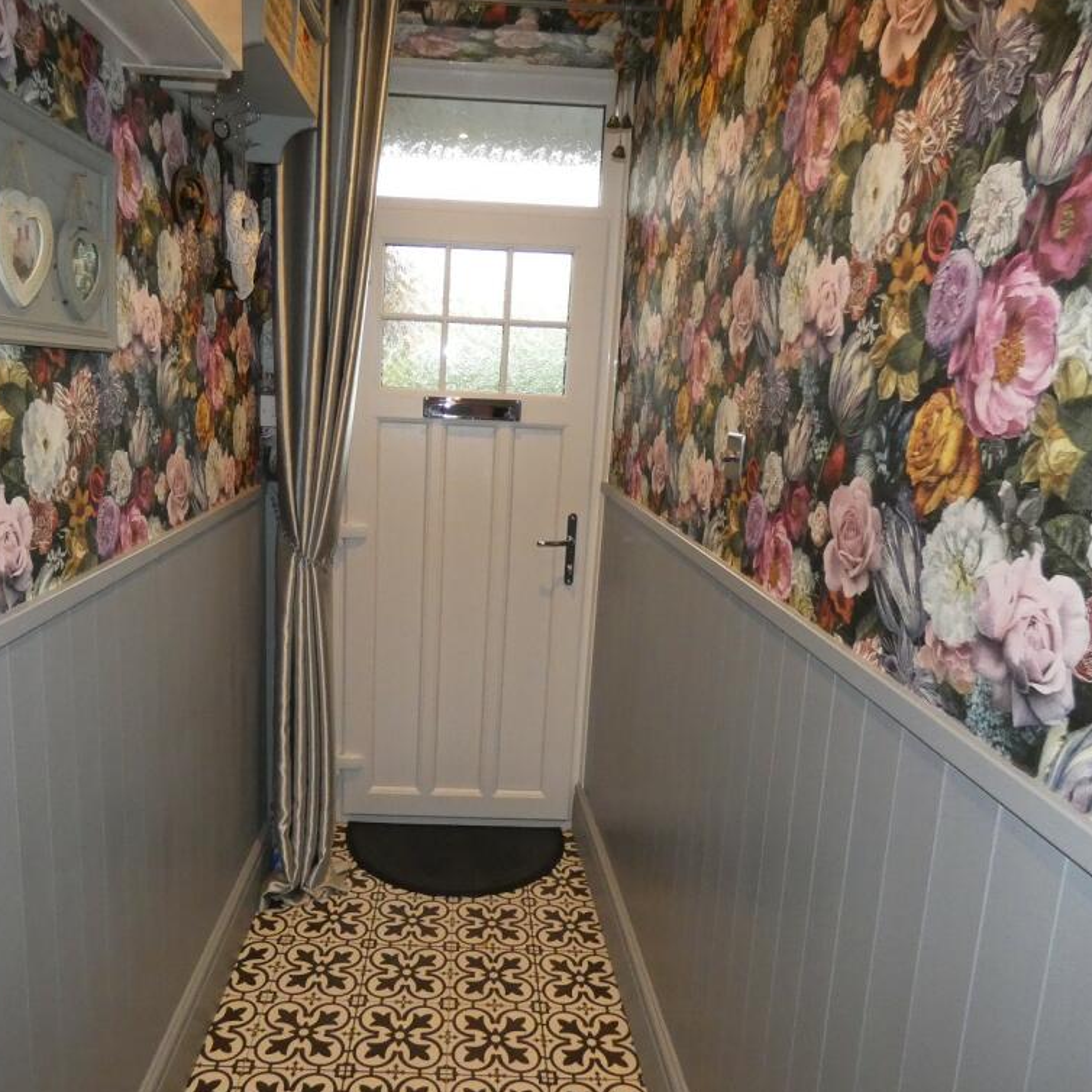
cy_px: 545
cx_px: 469
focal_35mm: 24
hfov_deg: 64.7
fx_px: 857
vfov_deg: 65.0
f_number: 2.8
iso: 800
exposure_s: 1/125
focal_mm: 3.6
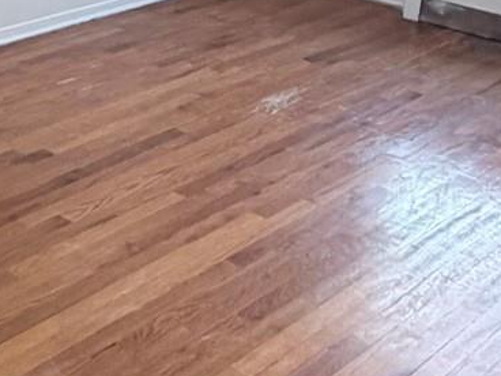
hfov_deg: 24.1
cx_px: 16
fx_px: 1129
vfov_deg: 17.9
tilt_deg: -11.9
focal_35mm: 78
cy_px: -84
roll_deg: -1.3
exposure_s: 1/60
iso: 320
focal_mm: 2.22
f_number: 2.2
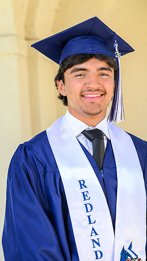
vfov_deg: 23.7
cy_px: 130
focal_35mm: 90
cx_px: 83
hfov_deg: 13.4
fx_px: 624
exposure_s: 1/80
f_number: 5.6
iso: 100
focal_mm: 85
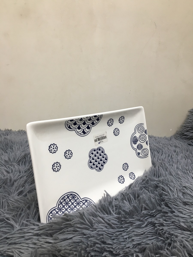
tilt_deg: -14.5
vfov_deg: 61.7
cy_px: 128
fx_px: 216
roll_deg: -3.3
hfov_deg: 48.2
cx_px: 96
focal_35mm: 29
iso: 80
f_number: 2.2
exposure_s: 1/33
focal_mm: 4.15
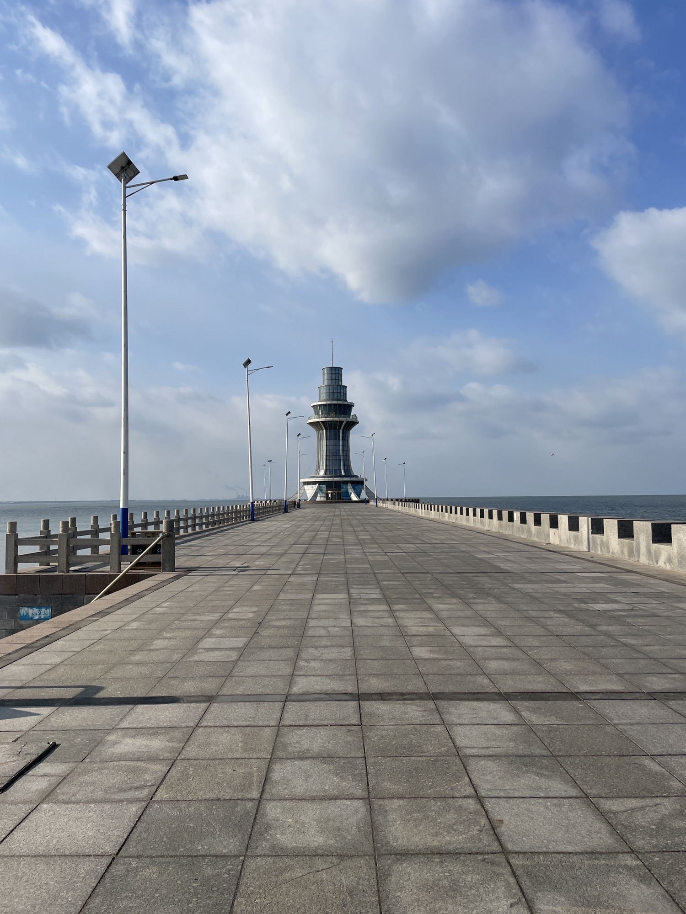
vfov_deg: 67.3
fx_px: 687
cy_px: 457
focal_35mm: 26
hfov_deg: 53.1
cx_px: 343
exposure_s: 1/5814
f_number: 1.6
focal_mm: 4.2
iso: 32
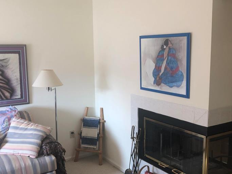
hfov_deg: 44.8
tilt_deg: -7.8
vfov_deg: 34.3
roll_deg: +1.1
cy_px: 98
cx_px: 120
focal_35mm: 42
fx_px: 281
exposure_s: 1/30
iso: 32
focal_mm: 3.99
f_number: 1.8
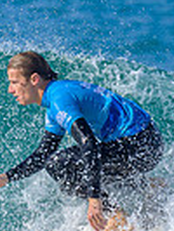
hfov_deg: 0.3
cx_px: 59
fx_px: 30713
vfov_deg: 0.4
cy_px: 165
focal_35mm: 4590
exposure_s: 1/2000
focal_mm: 800
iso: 360
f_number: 6.3
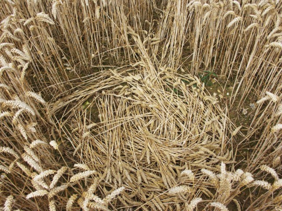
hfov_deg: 58.4
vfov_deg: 45.4
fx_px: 253
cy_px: 106
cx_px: 141
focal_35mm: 31
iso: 50
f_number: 5.6
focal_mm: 8
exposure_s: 1/200
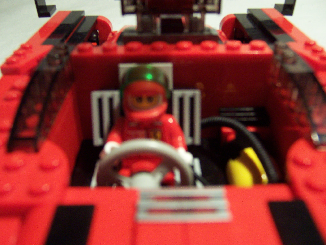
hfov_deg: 51.4
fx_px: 339
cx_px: 163
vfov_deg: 39.7
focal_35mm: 36
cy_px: 122
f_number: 2.8
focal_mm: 5.6
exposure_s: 1/20
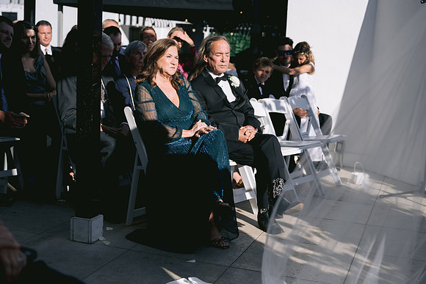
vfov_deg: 27.0
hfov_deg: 39.6
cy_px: 142
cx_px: 213
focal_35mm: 50
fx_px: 592
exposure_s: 1/5000
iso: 200
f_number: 2.8
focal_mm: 50
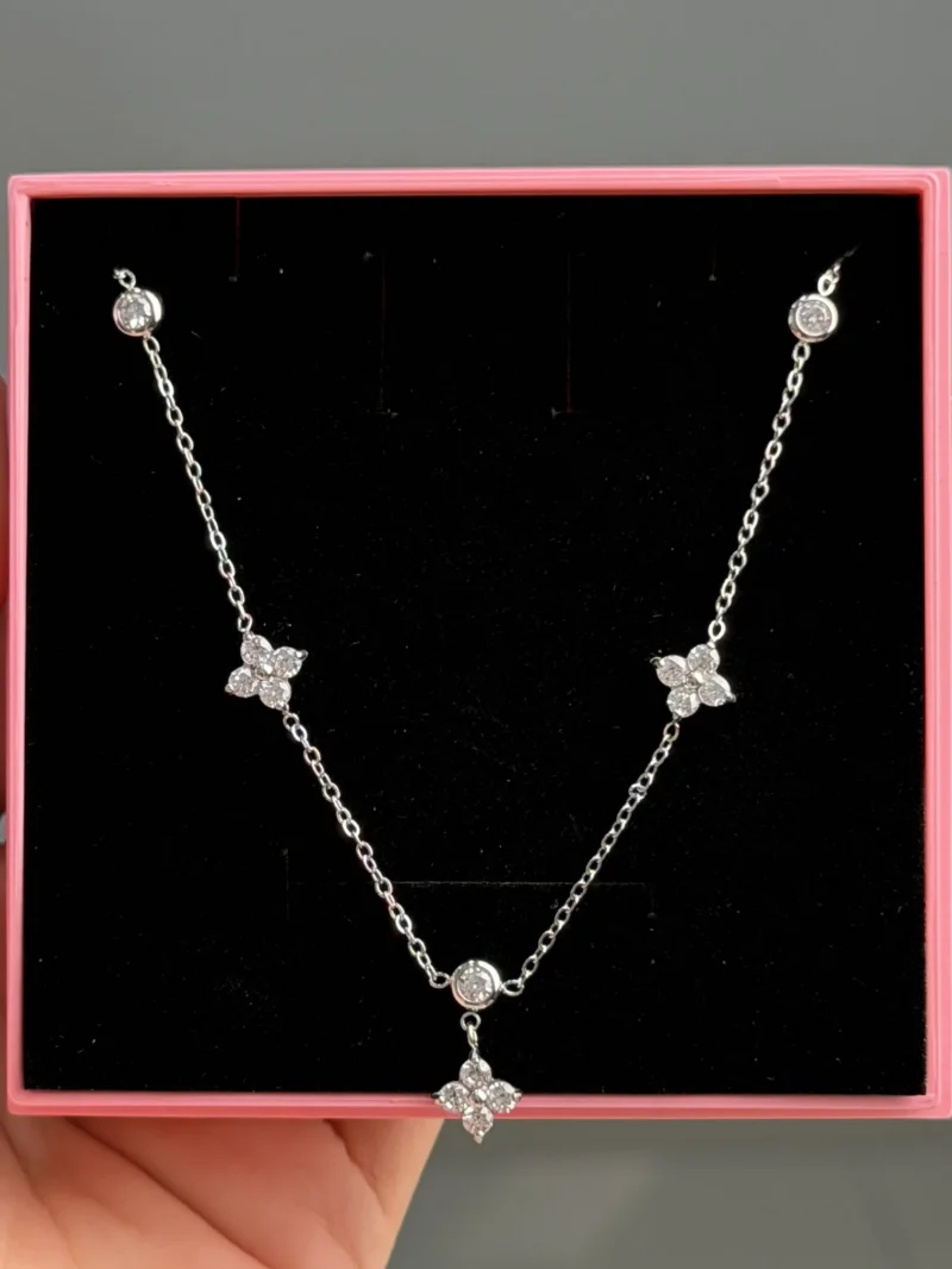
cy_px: 634
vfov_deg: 39.6
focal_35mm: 48
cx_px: 476
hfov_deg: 30.3
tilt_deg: -16.7
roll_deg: +0.0
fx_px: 1759
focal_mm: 6.76
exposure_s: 1/179
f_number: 1.78
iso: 50
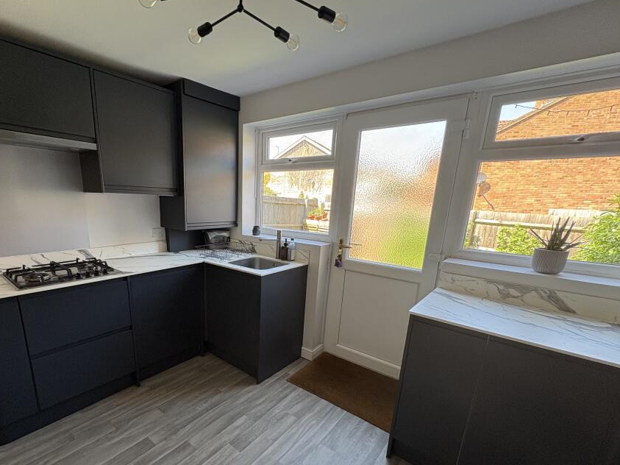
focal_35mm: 17
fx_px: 304
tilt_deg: -14.4
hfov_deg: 90.3
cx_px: 260
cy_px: 277
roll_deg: -1.0
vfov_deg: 74.0
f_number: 2.2
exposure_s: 1/99
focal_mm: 2.22
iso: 80
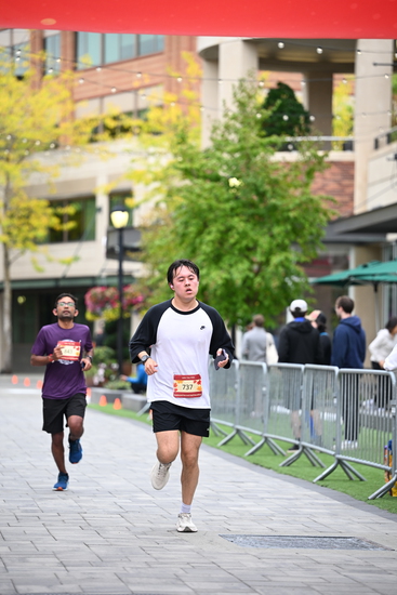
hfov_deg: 10.6
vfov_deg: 15.8
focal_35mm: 130
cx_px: 198
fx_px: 2149
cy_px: 298
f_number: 2.8
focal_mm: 130
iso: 640
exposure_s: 1/1600
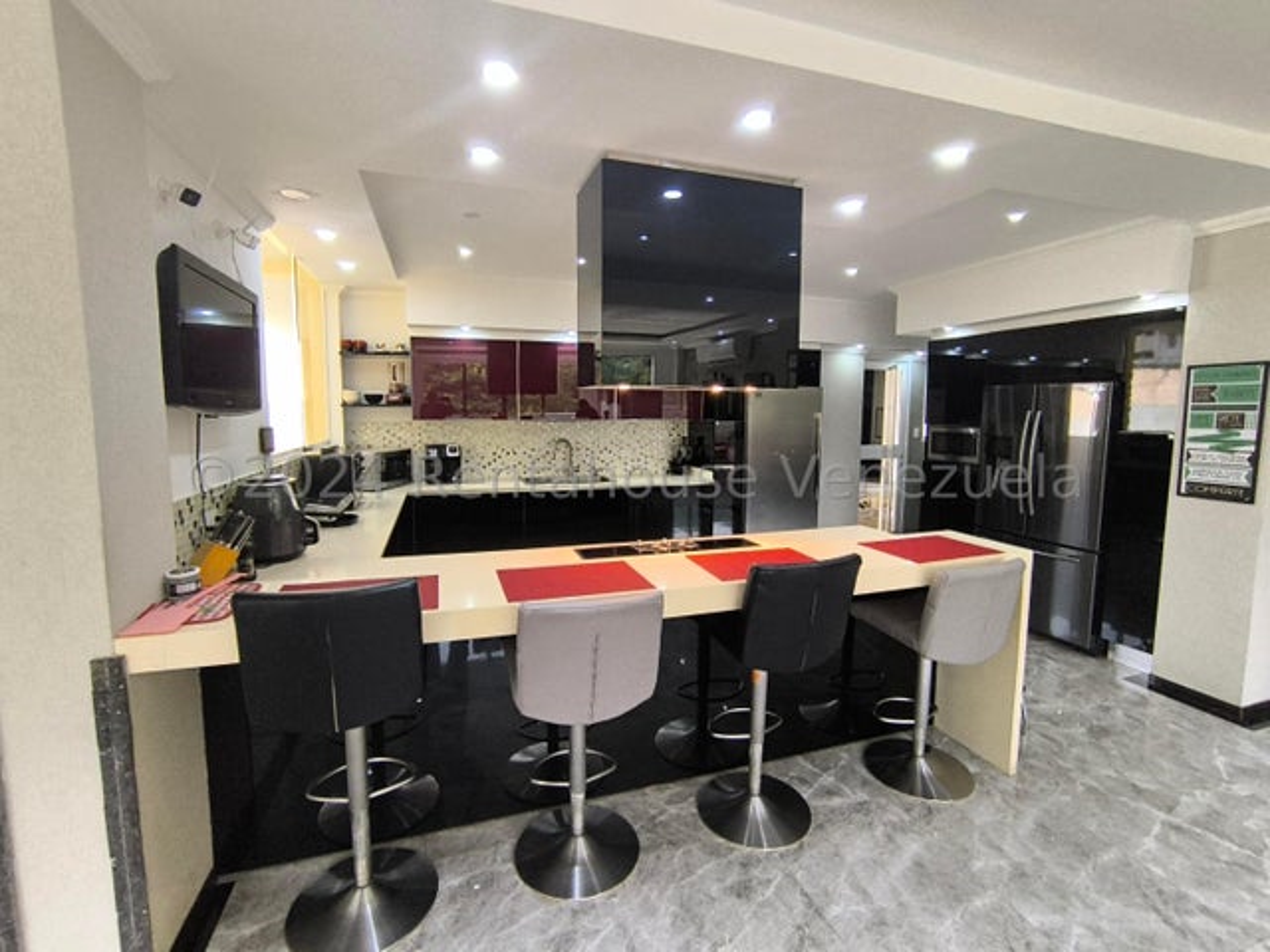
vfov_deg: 78.1
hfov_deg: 94.5
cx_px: 635
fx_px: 587
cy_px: 476
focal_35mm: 16
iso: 250
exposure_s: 1/50
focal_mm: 1.65
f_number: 2.2
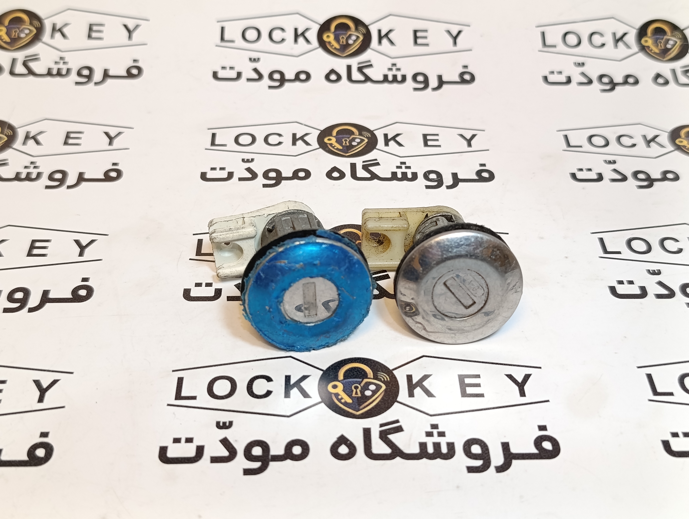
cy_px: 260
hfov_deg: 41.2
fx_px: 917
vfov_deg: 31.6
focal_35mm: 46
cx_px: 344
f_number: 1.65
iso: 280
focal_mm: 6.11
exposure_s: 1/100
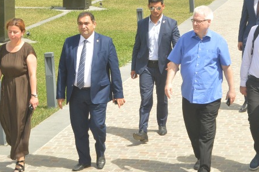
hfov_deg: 15.0
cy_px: 33
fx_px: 985
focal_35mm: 137
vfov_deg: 10.0
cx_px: 154
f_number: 11
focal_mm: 40
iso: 400
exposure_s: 1/200
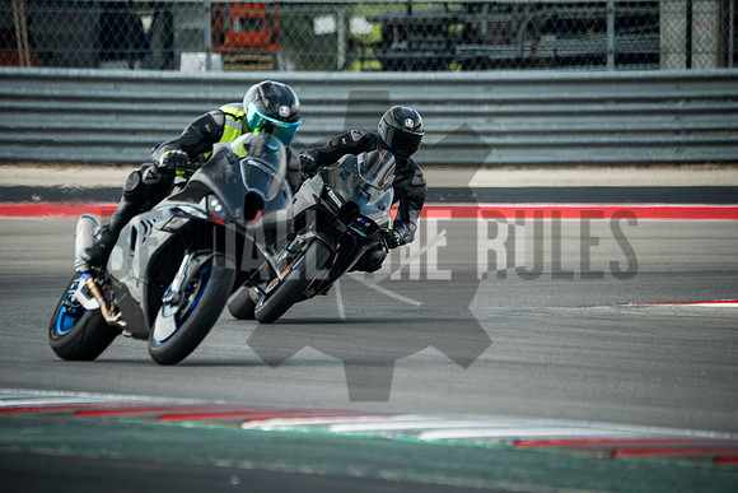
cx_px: 369
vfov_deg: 2.3
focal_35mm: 600
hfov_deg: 3.4
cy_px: 246
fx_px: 12302
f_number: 5.6
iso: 2500
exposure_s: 1/1600
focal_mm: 400
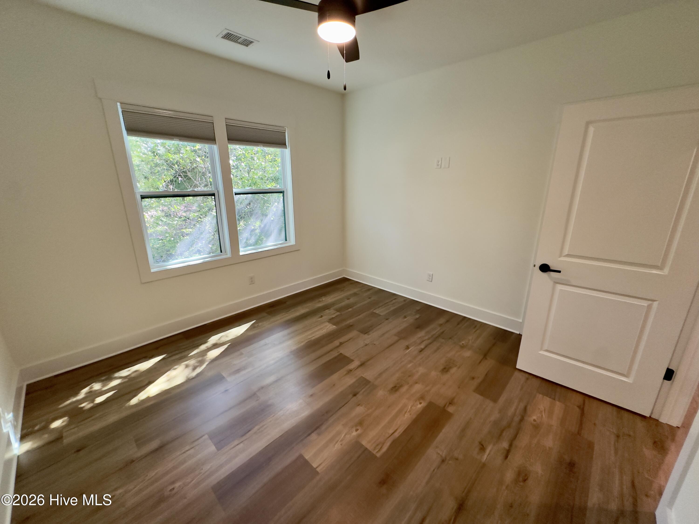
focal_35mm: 14
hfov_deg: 102.1
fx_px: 283
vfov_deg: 85.7
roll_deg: -0.9
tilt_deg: -15.1
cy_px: 262
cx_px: 350
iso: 250
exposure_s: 1/120
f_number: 2.2
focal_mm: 2.22
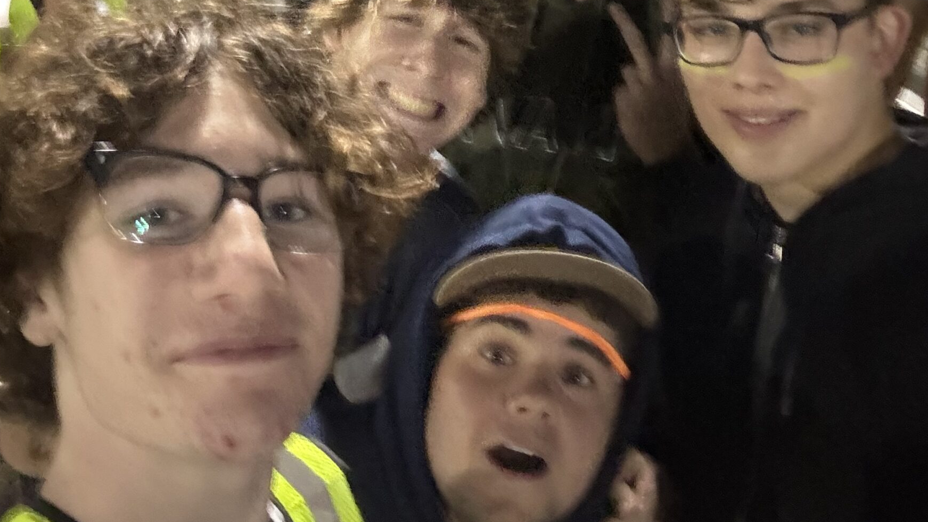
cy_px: -16
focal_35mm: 48
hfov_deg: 42.9
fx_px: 1181
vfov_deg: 23.7
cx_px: 435
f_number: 1.9
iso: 640
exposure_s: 1/15
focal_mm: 2.69
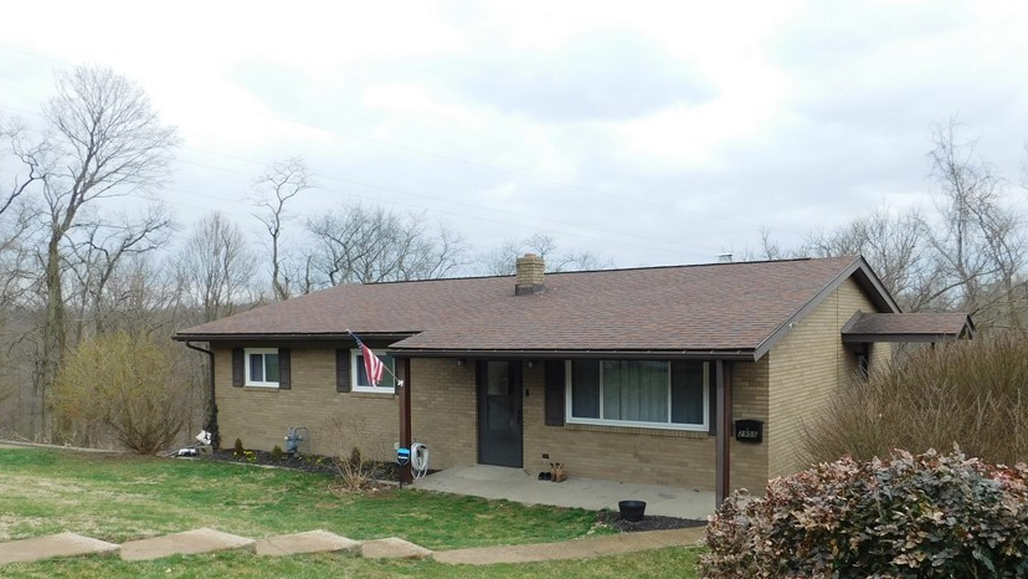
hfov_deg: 62.6
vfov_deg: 37.6
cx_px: 543
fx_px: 845
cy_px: 363
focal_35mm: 31
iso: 125
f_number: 3
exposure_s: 1/200
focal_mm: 4
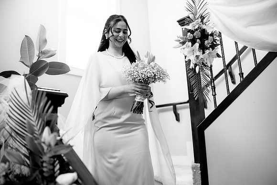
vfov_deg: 46.4
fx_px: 215
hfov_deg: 65.5
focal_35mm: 28
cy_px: 92
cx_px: 138
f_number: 2
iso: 800
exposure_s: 1/250
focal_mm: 28
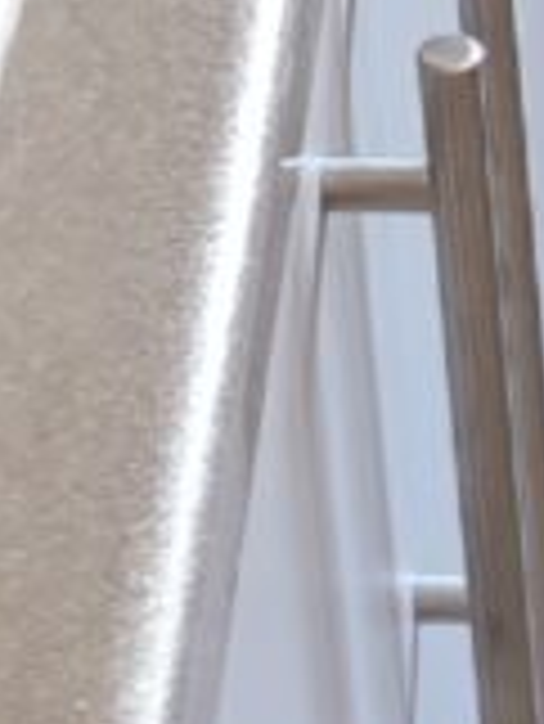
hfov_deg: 6.5
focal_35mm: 229
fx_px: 4792
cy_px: -1084
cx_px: 63
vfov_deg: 7.9
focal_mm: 5.27
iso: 486
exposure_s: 1/25
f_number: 1.7
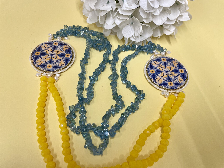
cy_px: 84
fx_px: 168
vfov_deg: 53.1
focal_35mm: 26
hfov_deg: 67.3
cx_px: 112
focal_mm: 4.2
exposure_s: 1/100
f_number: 1.6
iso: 125
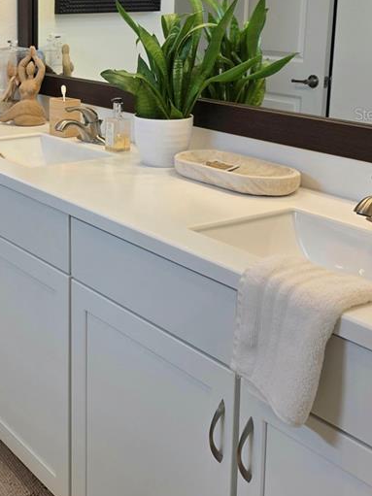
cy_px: 114
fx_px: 774
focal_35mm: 54
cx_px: -14
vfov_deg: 34.7
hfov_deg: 25.5
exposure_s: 1/120
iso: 32
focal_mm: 6.3
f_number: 1.7
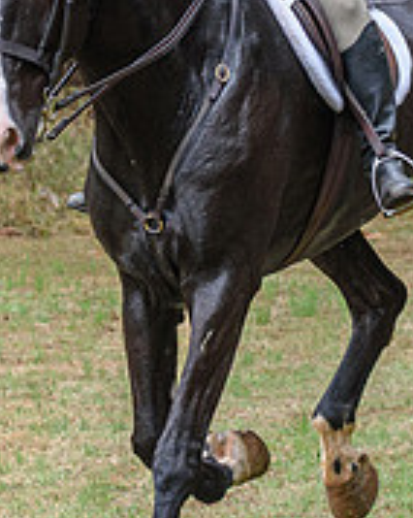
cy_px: -74
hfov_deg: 3.9
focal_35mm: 392
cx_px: 283
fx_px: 6000
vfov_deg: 4.9
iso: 560
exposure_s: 1/1250
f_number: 4
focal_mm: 70
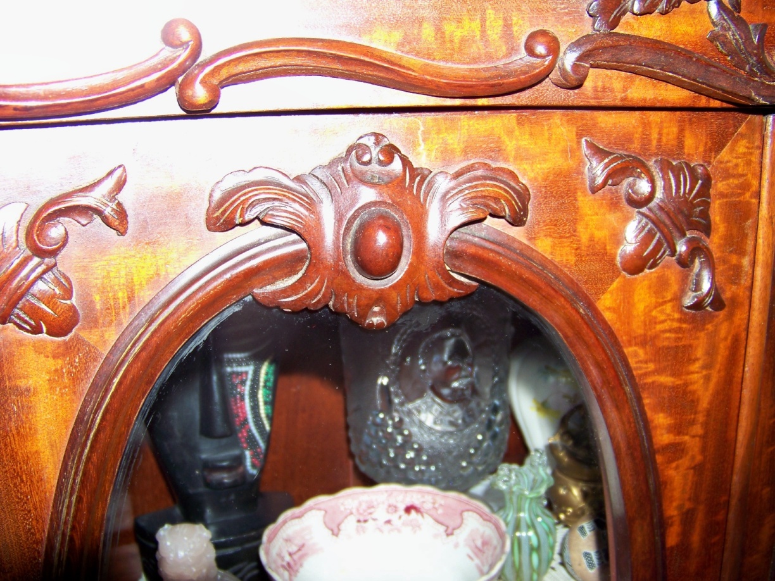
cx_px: 388
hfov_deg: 51.4
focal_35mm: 36
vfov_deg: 39.7
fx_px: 806
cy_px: 290
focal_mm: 5.85
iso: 64
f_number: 2.8
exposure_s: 1/30
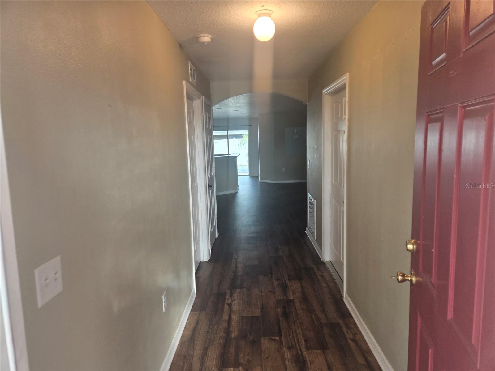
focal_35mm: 23
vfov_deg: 58.9
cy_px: 186
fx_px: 329
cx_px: 248
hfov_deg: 73.9
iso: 64
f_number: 1.8
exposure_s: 1/120
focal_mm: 5.4
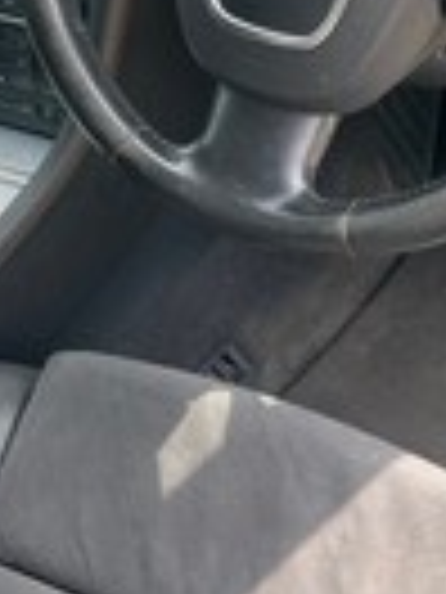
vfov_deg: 27.4
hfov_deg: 21.2
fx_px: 1185
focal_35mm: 69
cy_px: 86
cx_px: 158
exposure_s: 1/217
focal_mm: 4.2
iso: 32
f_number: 1.6
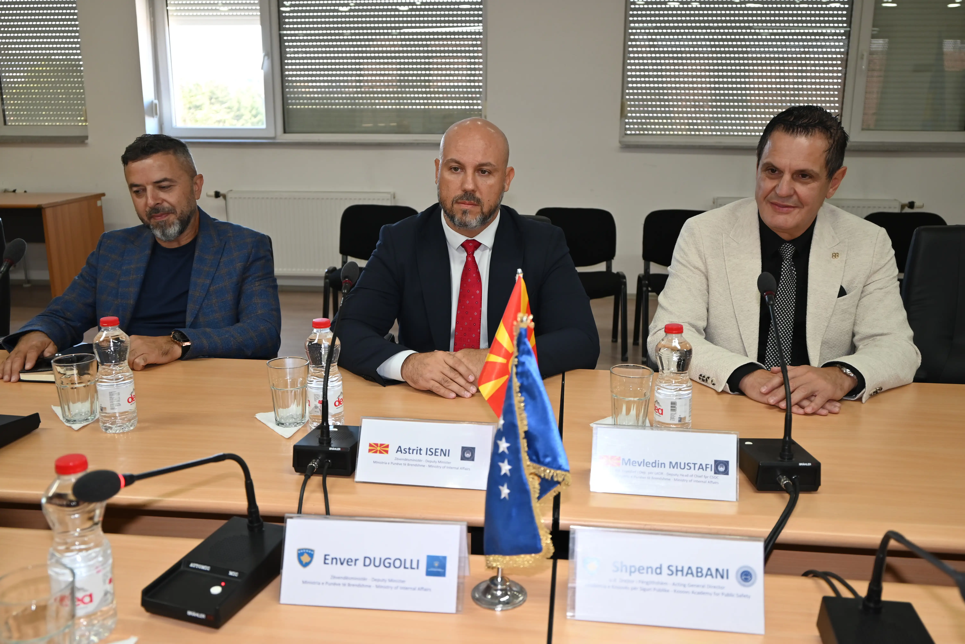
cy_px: 322
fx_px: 858
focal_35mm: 32
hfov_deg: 58.7
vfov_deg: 41.1
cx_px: 482
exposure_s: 1/60
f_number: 4.8
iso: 560
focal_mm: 32
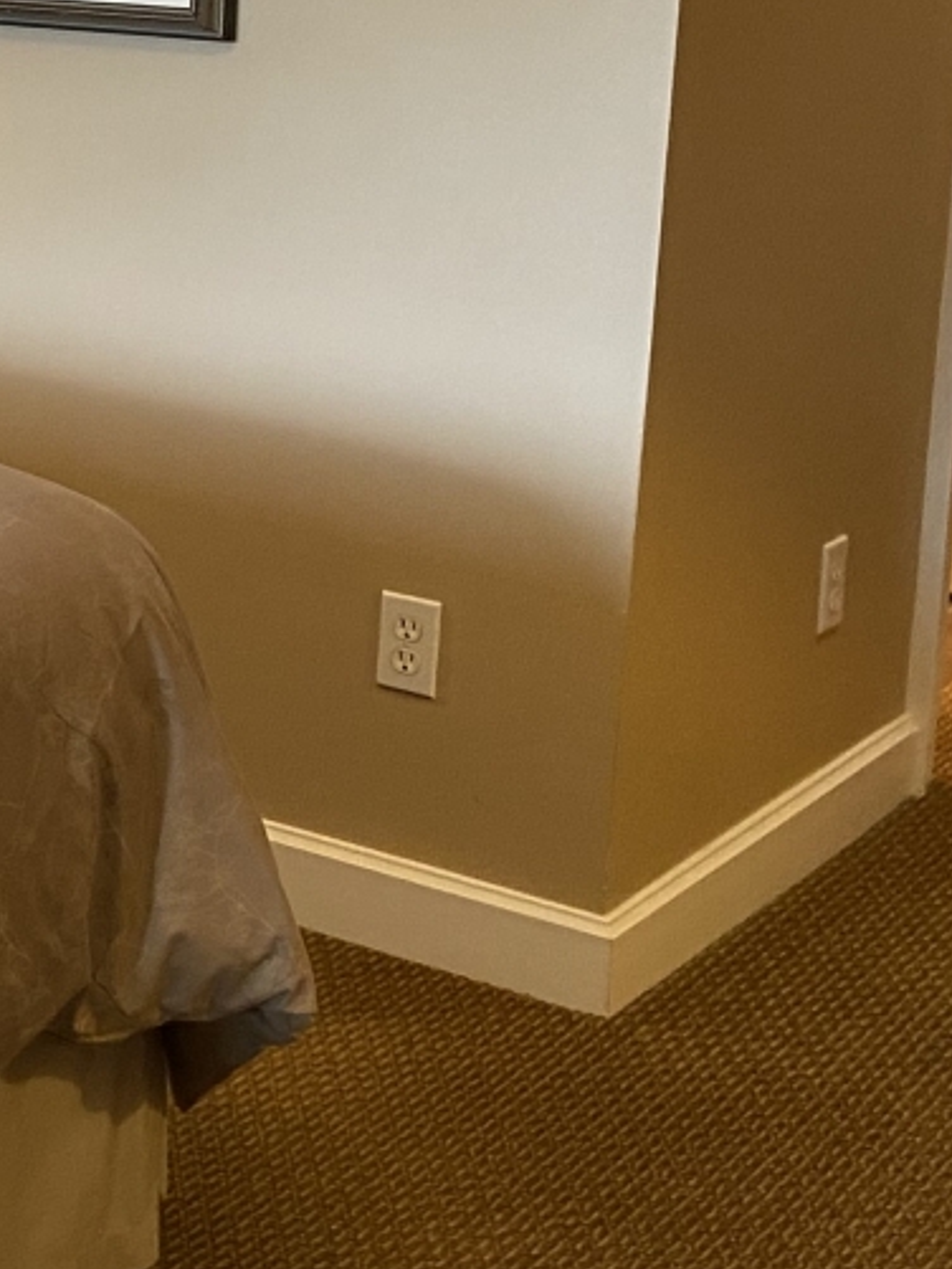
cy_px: 256
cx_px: -922
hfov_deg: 14.8
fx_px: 3042
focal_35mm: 83
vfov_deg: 23.2
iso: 160
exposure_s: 1/60
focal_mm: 4.25
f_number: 1.8
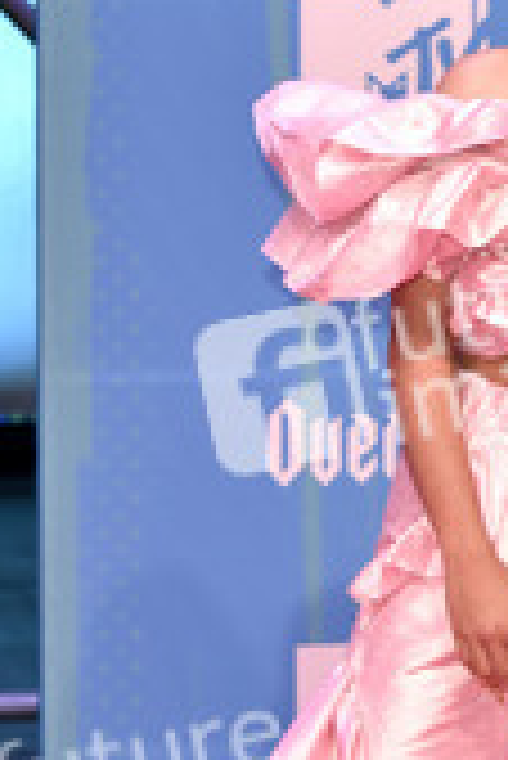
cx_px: 557
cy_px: 594
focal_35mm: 472
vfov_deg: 4.4
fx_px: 9969
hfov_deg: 2.9
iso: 2000
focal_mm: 200
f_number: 4.5
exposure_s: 1/250
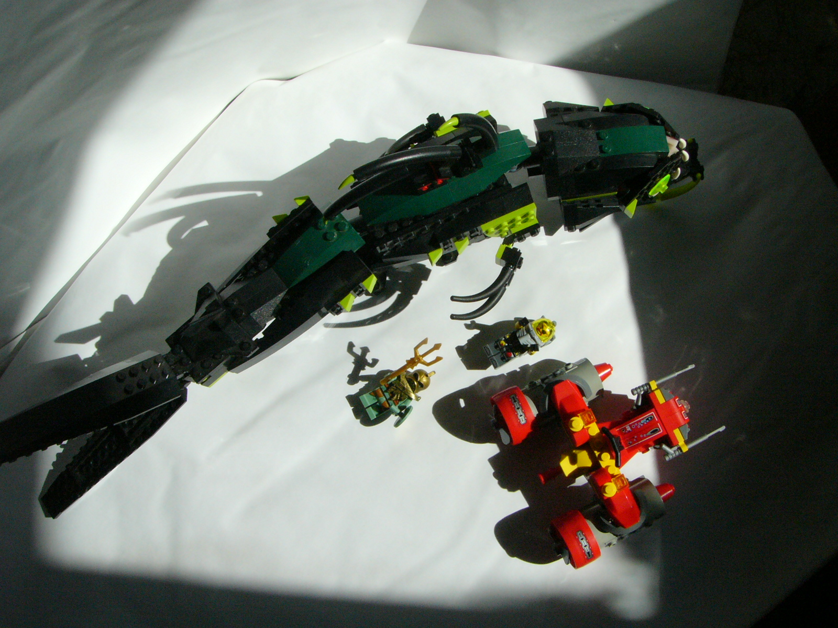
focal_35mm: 36
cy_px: 314
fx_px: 872
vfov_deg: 39.7
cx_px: 419
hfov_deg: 51.4
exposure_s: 1/1000
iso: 200
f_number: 7.3
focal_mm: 6
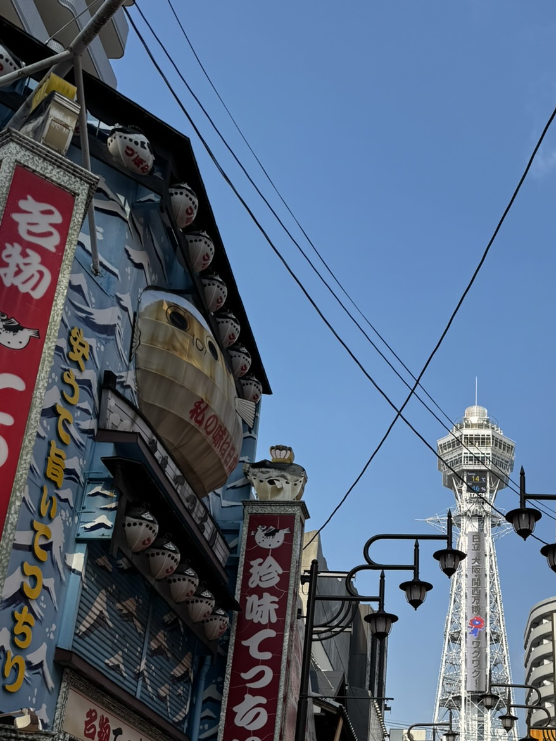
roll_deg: -0.4
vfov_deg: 43.7
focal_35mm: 42
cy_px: 535
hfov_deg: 33.0
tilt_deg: +23.3
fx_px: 899
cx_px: 477
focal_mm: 6.76
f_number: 1.78
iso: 80
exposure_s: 1/3802
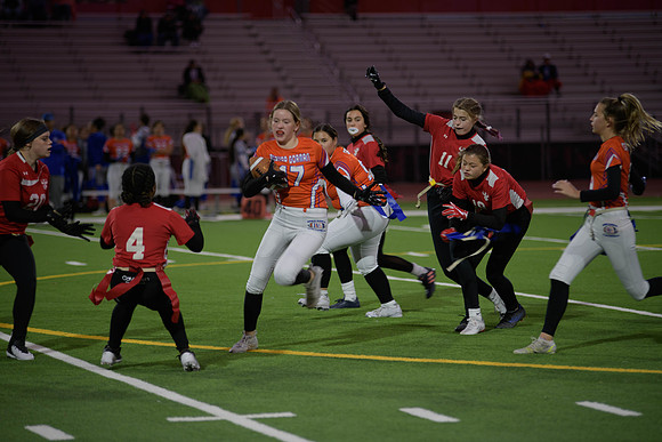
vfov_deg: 8.3
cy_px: 221
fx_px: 3035
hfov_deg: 12.4
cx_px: 331
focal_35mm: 165
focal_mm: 165
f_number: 2.8
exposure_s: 1/200
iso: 400
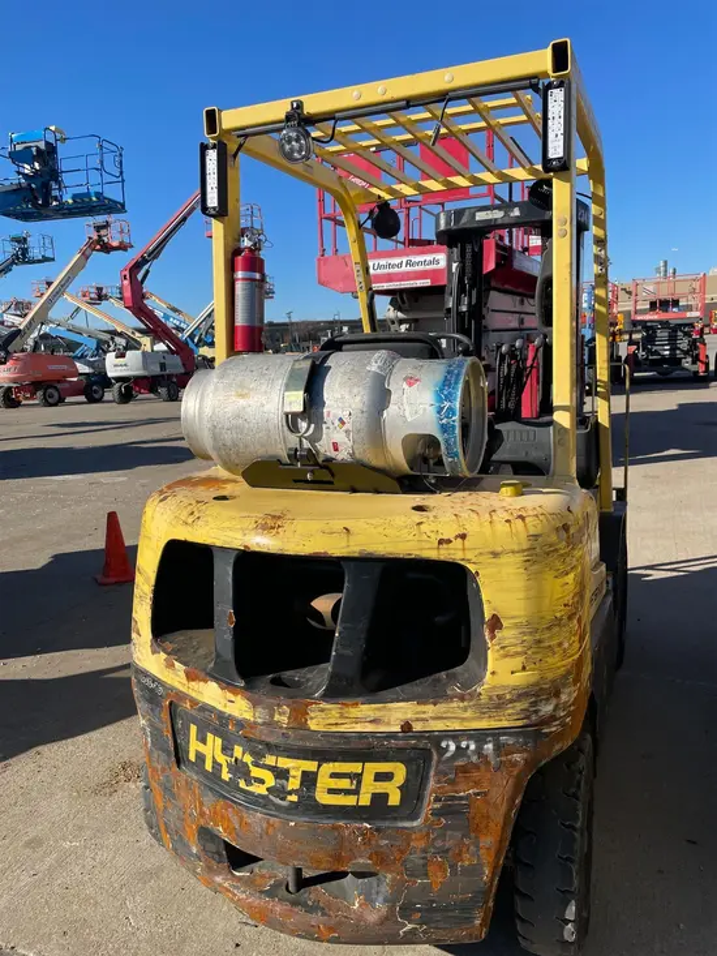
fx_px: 718
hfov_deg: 53.1
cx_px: 358
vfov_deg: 67.3
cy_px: 478
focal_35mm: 26
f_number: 1.6
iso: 50
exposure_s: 1/4831
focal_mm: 4.2
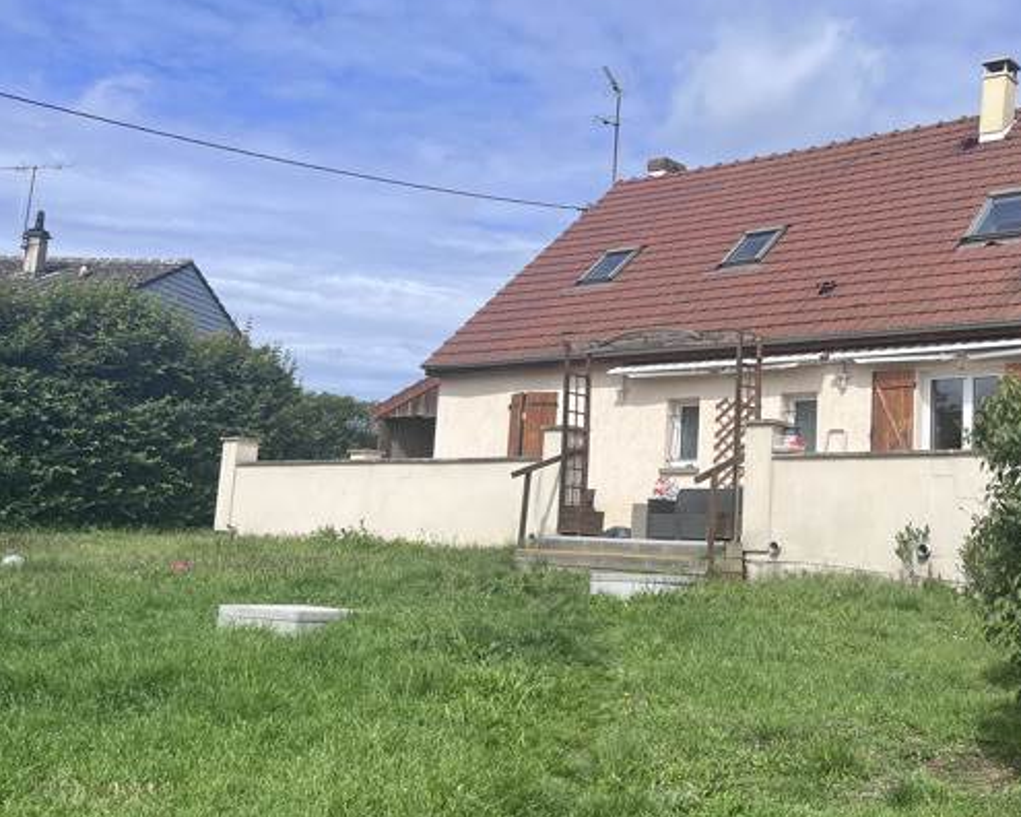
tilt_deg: +9.2
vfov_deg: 36.4
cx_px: 821
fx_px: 1239
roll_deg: -1.7
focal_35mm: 41
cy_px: 355
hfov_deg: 42.7
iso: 50
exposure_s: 1/4310
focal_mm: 5.1
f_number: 1.6
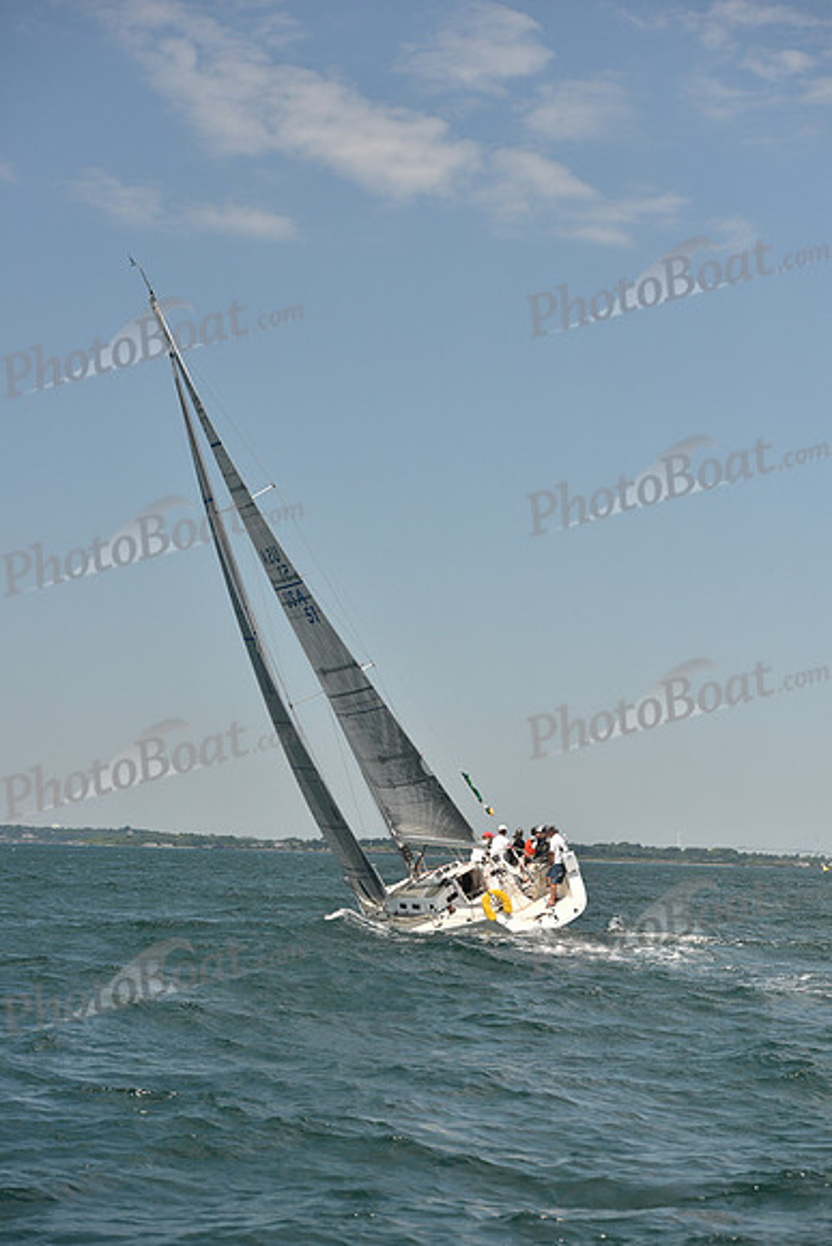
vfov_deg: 24.8
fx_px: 2841
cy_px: 623
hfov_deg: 16.7
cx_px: 416
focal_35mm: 82
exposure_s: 1/1250
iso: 320
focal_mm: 82
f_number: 5.6
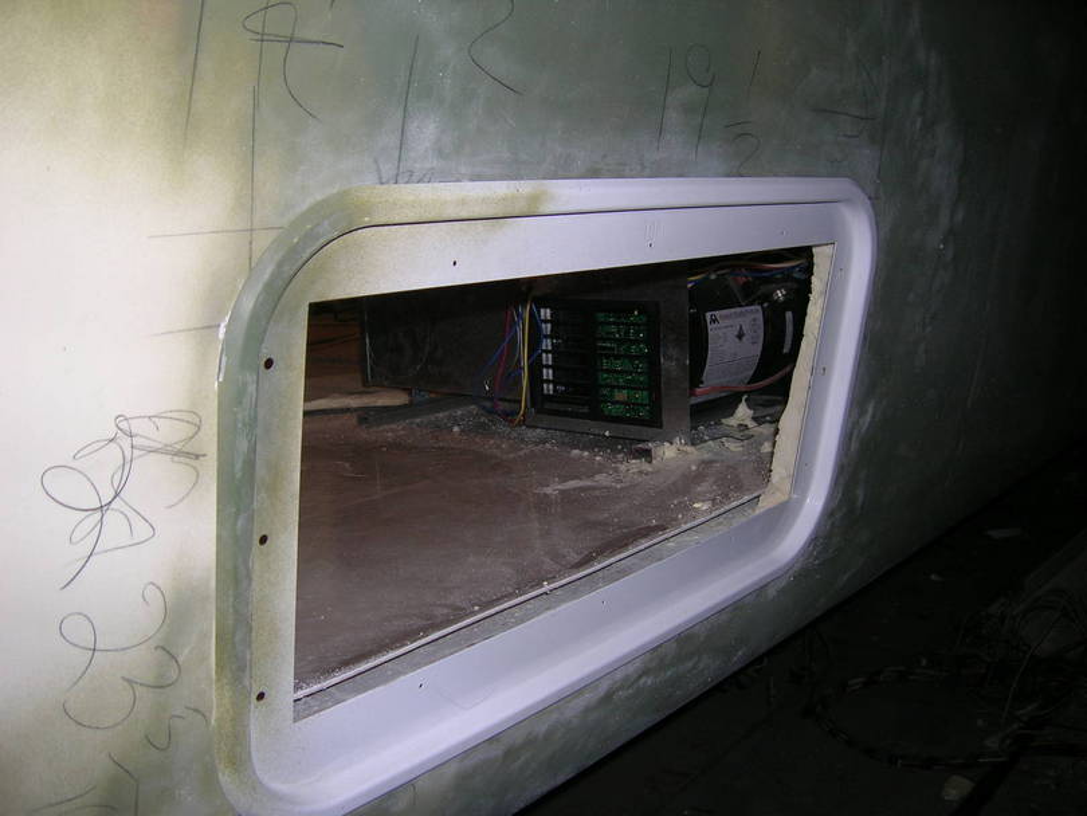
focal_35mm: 34
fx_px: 1068
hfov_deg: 53.9
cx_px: 544
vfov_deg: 41.8
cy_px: 408
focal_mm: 5.7
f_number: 2.9
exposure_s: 1/60.1
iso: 50
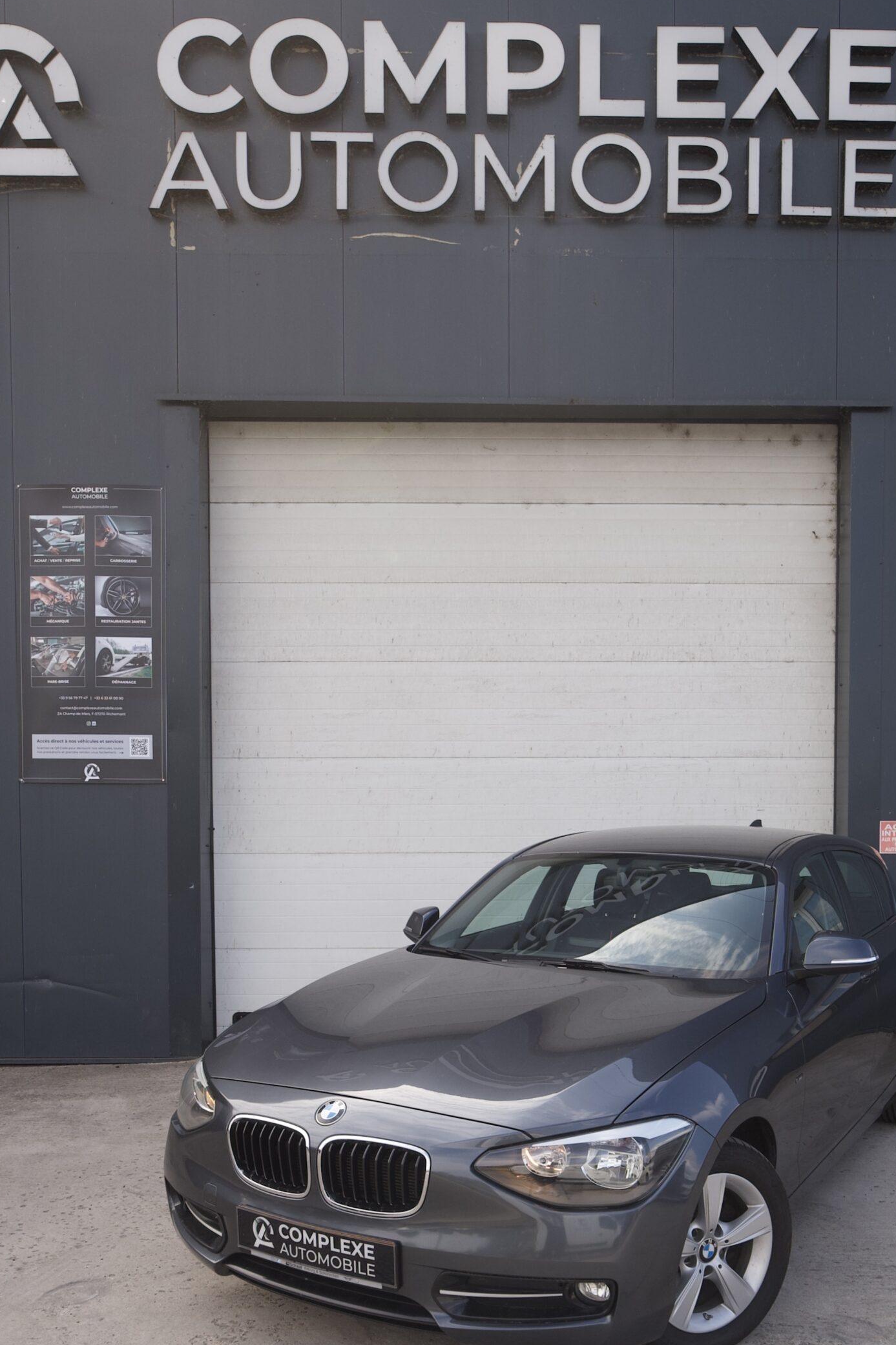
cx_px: 443
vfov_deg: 93.7
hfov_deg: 71.7
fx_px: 620
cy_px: 788
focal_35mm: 17
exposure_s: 1/250
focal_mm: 9
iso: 100
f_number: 4.5
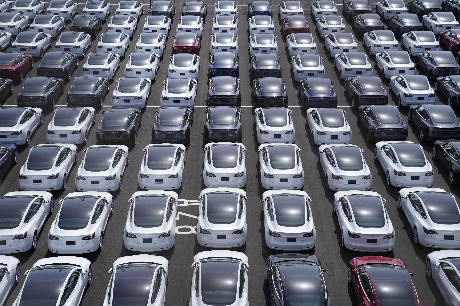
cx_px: 230
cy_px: 153
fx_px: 792
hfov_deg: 32.4
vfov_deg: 21.9
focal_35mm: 62
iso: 100
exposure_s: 1/2500
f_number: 2.8
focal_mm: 62
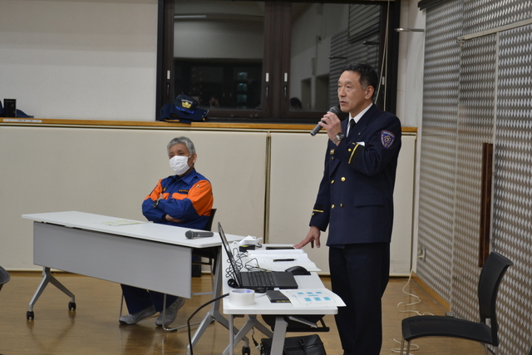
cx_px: 266
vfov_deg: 20.6
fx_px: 975
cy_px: 178
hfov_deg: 30.5
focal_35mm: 66
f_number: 5.3
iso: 400
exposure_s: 1/30
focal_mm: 44
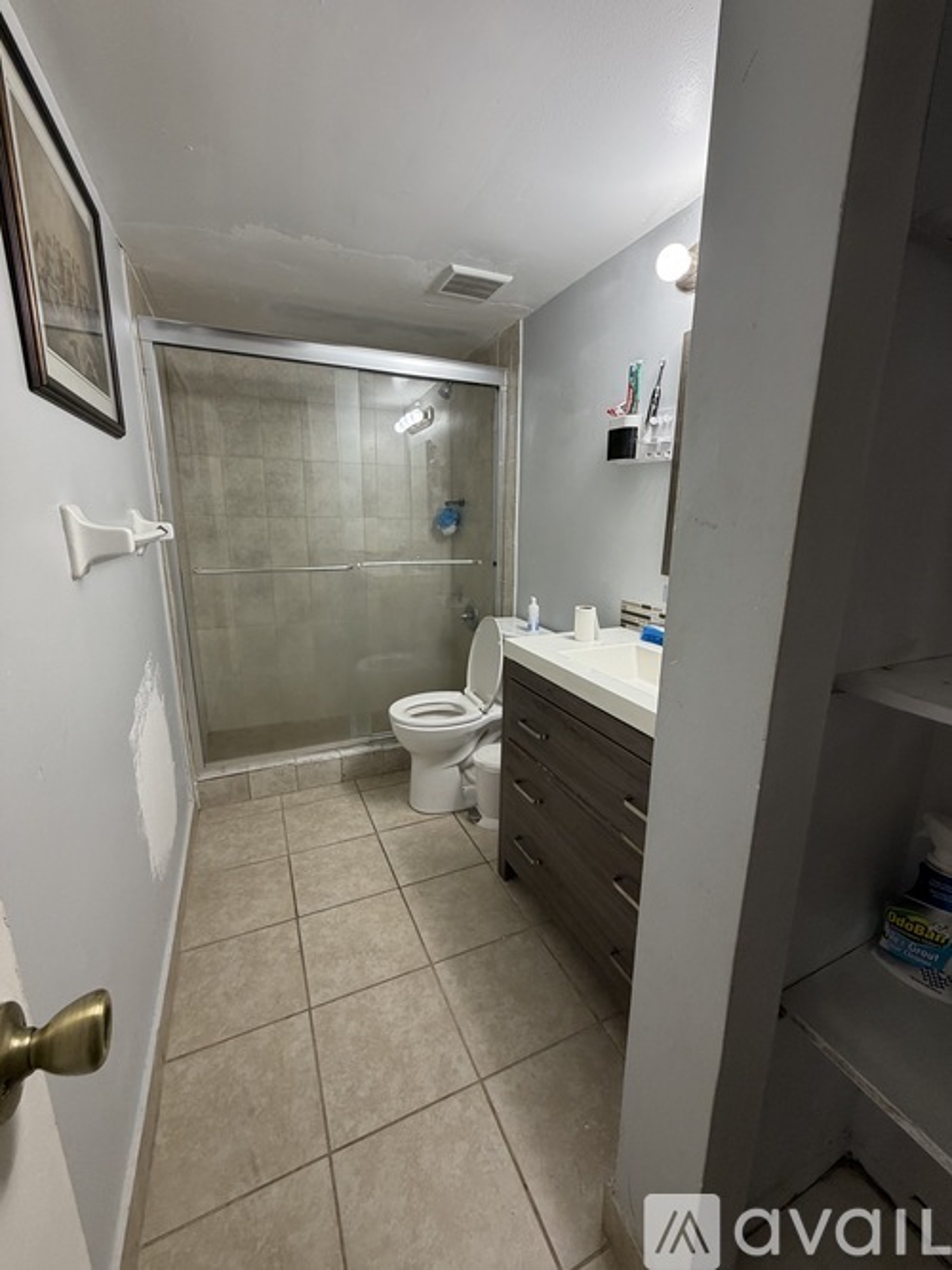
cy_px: 635
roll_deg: -0.1
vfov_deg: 102.1
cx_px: 476
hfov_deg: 85.7
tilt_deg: -12.7
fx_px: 514
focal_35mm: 14
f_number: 2.2
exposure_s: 1/60
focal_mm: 2.22
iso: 200
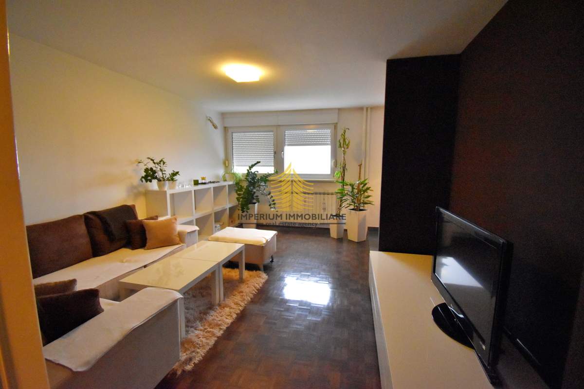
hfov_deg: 100.4
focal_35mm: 15
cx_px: 292
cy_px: 194
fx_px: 243
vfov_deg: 77.3
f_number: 4.5
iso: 2800
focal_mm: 10
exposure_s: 1/125
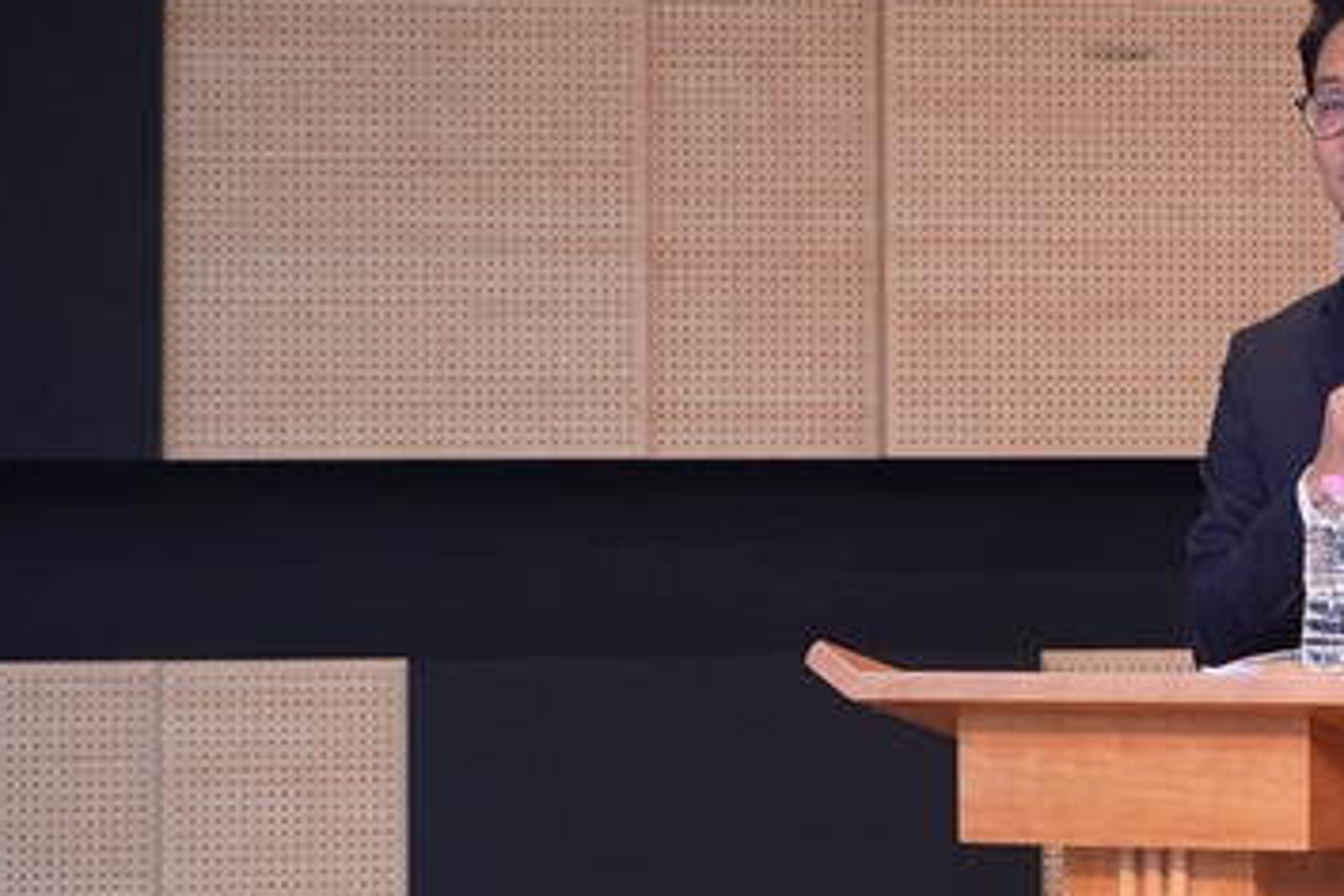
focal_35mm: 158
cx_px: 1469
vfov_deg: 8.7
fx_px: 5898
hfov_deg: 12.8
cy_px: 363
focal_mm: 70
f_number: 4
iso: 2500
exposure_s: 1/160
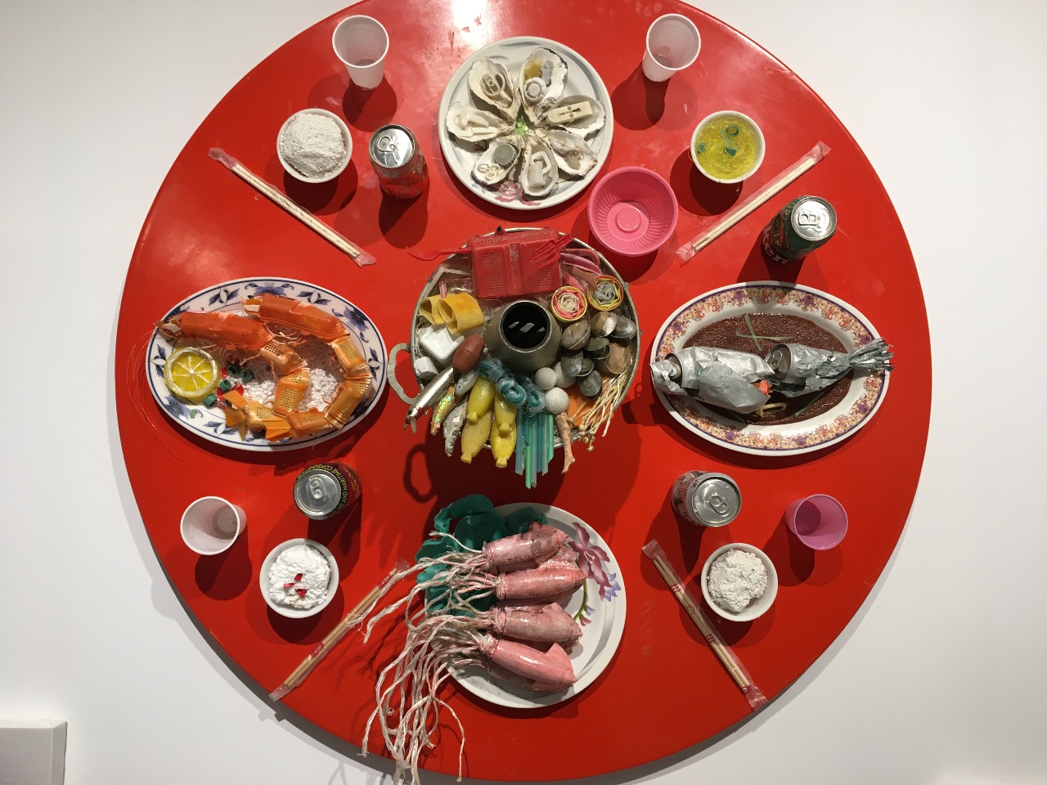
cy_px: 392
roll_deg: -0.1
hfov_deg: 61.7
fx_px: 877
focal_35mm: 29
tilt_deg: +5.1
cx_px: 524
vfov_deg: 48.2
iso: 50
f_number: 2.2
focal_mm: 4.15
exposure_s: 1/30
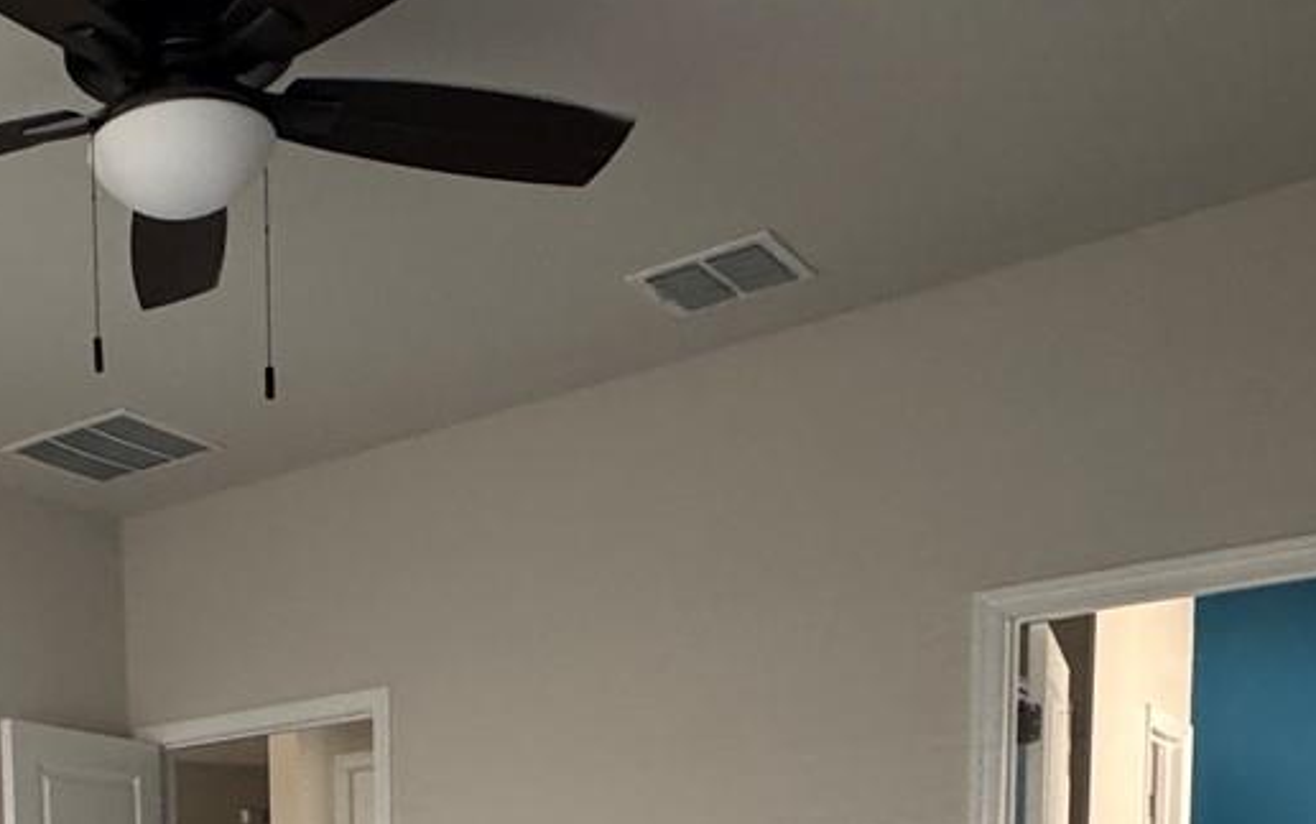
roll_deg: +1.9
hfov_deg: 38.9
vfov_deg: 23.8
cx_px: 23
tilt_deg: -6.1
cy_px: 1143
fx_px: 1651
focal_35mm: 46
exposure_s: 1/74
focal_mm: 2.22
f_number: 2.2
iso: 320
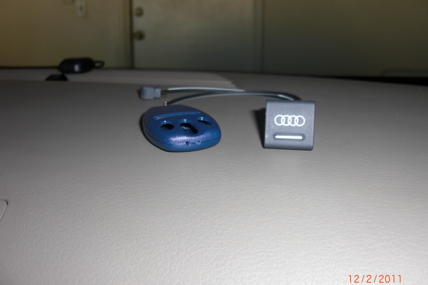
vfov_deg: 35.1
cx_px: 212
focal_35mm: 38
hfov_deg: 50.7
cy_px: 149
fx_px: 452
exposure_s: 1/60
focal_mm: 6.3
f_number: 2.8
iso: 50
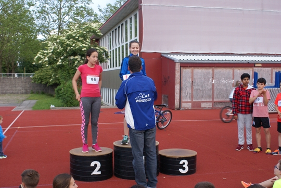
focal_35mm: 45
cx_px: 140
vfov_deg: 29.9
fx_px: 352
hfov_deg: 43.6
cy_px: 94
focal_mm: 30
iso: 400
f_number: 5
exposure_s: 1/25
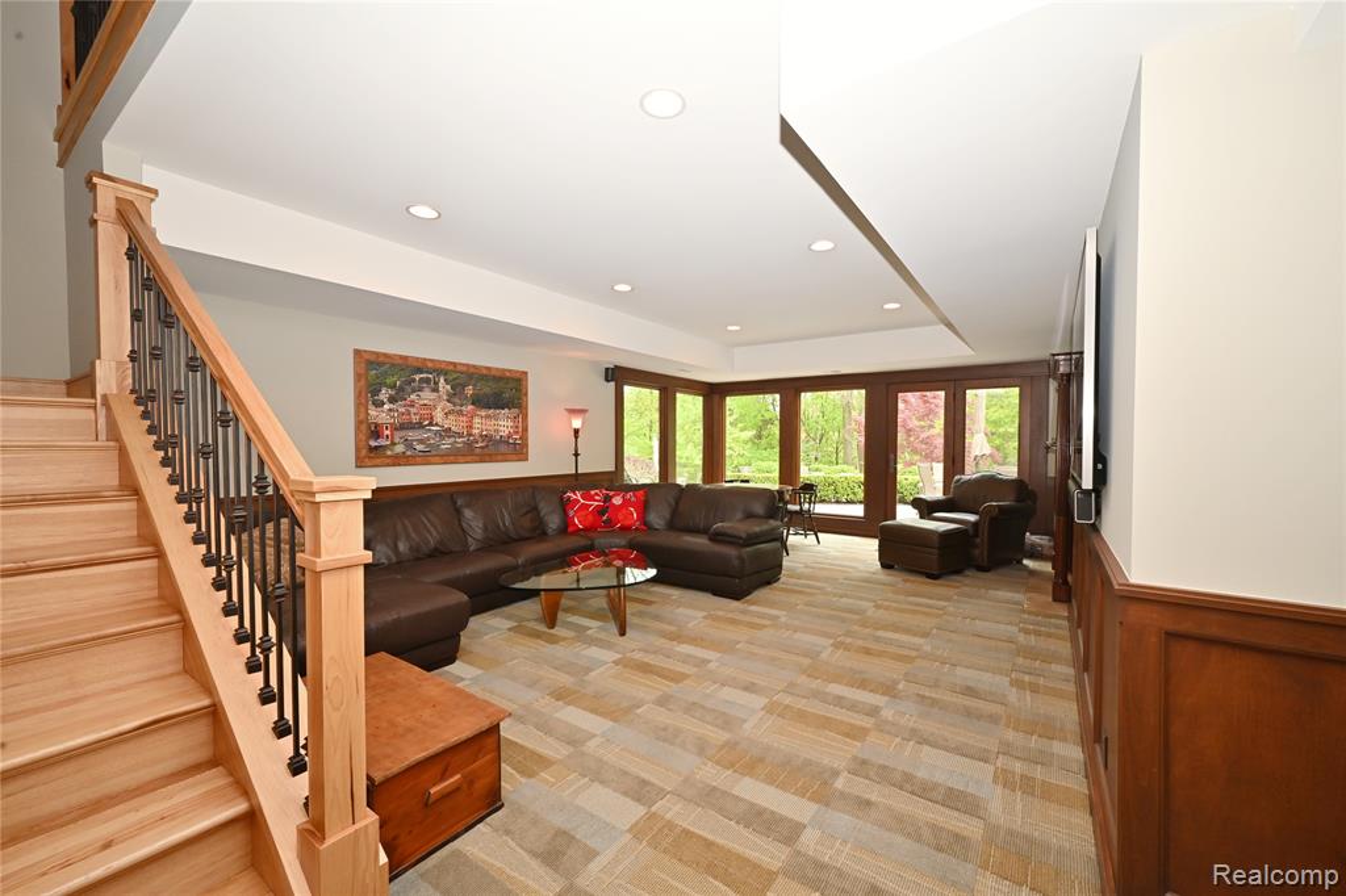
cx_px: 673
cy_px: 448
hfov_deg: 104.3
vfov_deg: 81.2
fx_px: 523
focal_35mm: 14
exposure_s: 1/60
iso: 800
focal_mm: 14
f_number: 11
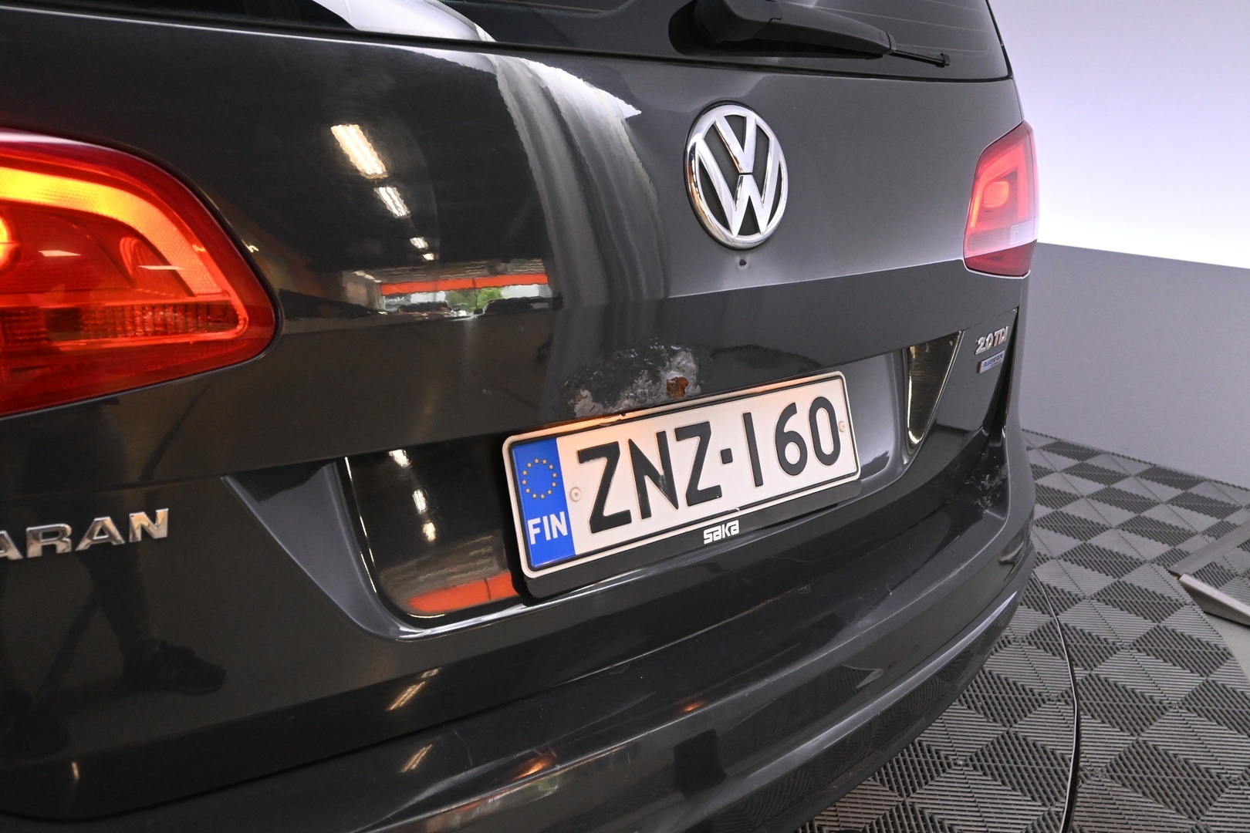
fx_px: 1042
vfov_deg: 43.6
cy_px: 416
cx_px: 625
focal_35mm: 30
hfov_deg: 61.9
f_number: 5.6
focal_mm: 20
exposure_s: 1/125
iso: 3200
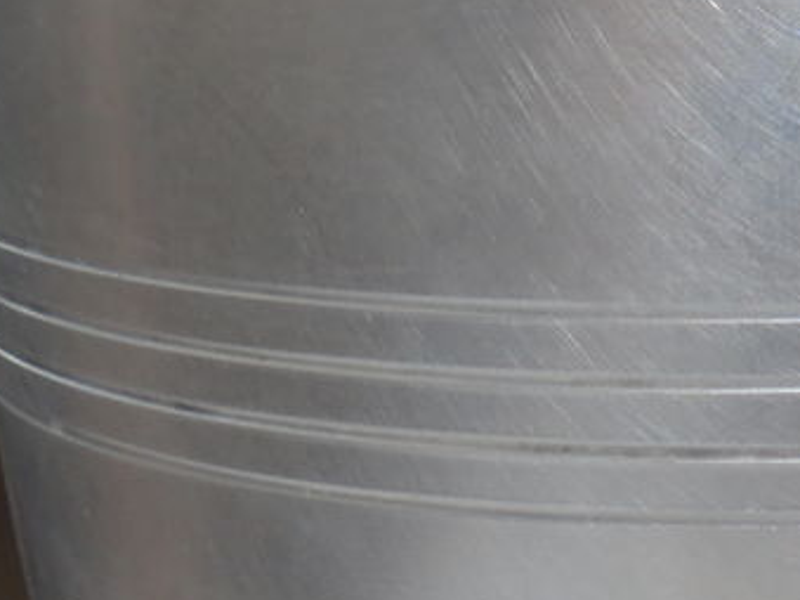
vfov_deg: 13.2
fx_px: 2587
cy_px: 461
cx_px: 920
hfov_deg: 16.9
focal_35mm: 112
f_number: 4.2
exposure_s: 1/50
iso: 100
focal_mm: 6.9
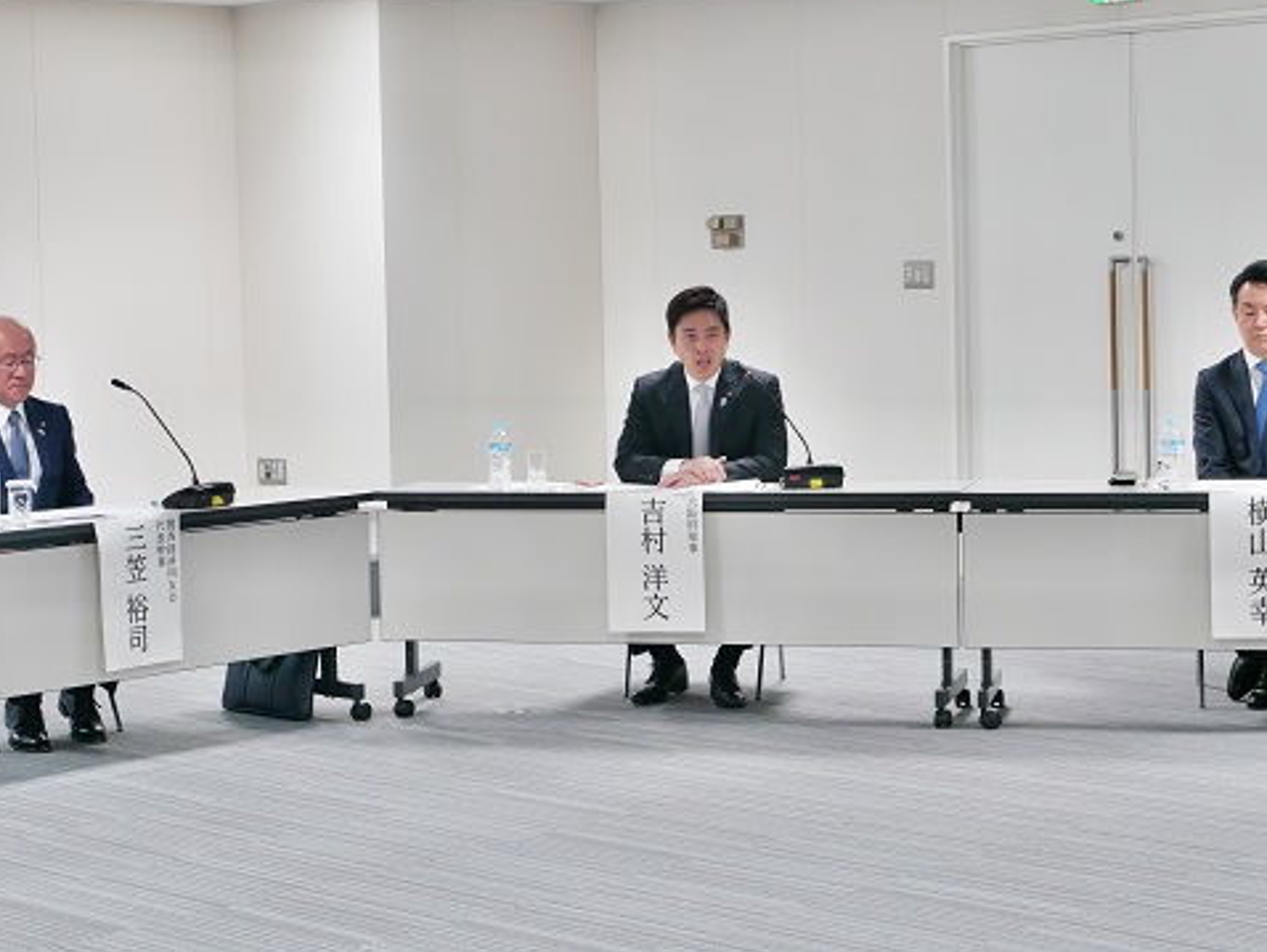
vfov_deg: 18.9
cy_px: 375
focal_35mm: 78
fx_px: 2856
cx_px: 713
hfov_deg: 25.0
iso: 1000
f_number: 5.6
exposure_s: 1/80
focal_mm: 32
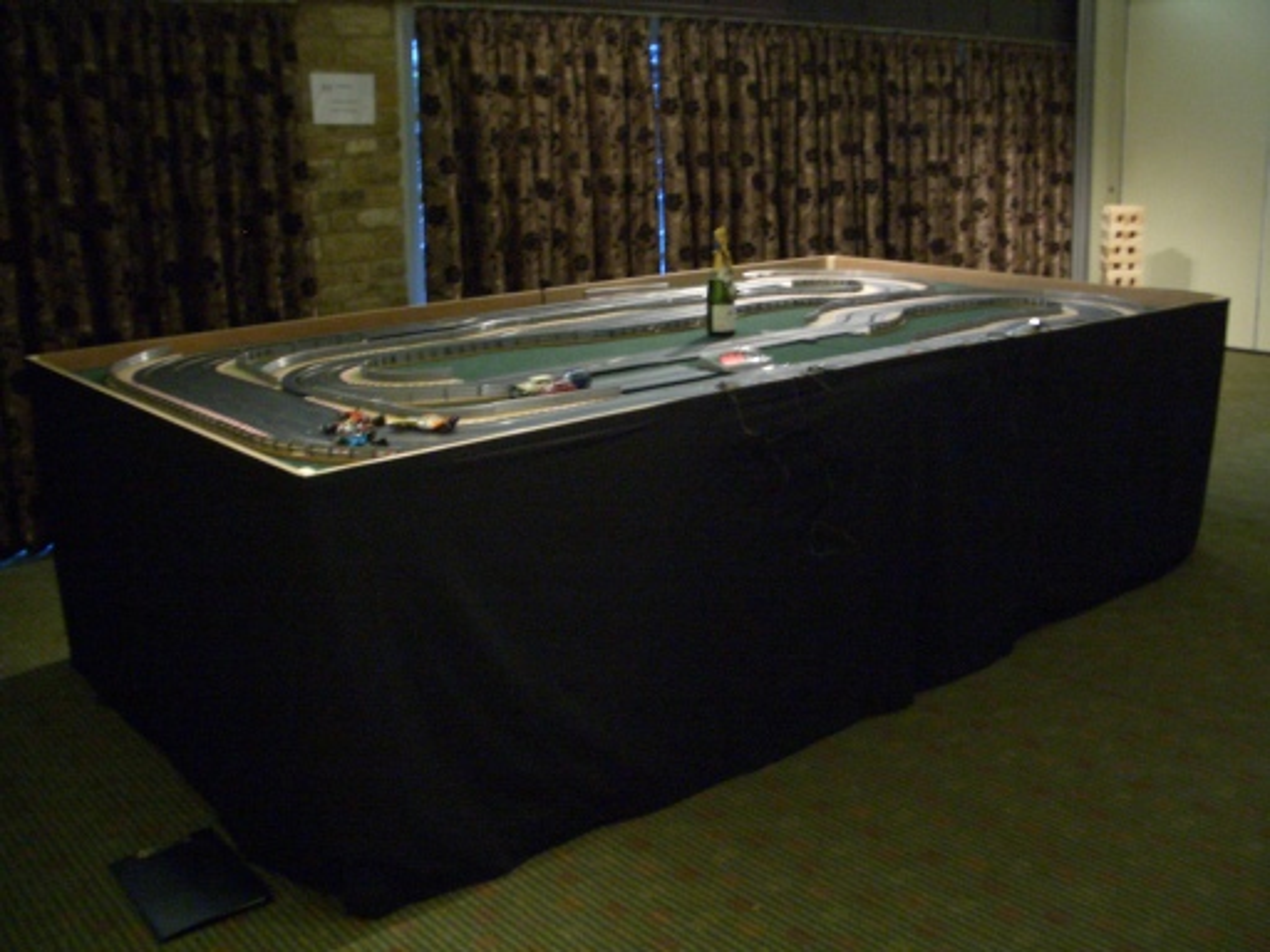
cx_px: 635
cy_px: 476
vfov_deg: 40.7
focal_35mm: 35
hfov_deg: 52.6
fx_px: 1284
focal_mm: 5.8
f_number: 2.6
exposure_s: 1/8
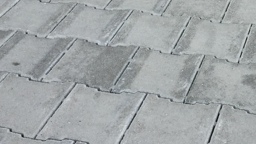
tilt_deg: -23.7
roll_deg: +1.0
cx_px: 240
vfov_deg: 15.4
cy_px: -65
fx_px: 496
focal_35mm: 73
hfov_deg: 27.7
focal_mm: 4.15
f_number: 2.2
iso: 32
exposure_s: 1/1163
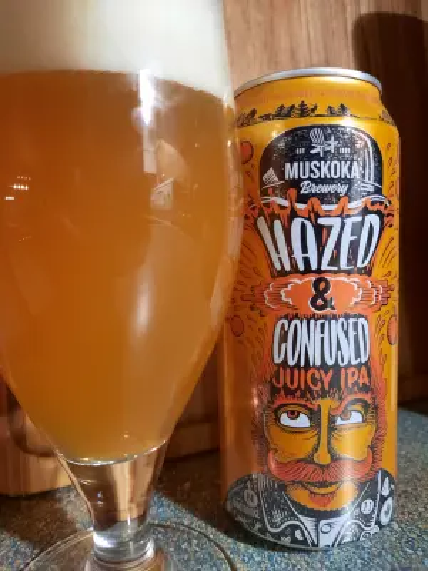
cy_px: 286
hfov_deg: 54.9
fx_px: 412
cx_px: 214
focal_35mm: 25
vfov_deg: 69.4
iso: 320
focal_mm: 4.6
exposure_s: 1/24
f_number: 2
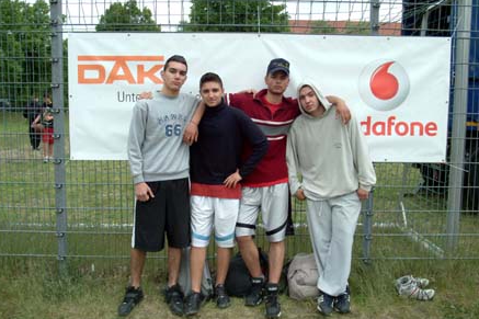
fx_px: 452
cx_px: 237
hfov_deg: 55.8
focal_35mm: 34
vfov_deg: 38.9
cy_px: 161
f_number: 9.5
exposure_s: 1/350
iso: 400
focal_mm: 22
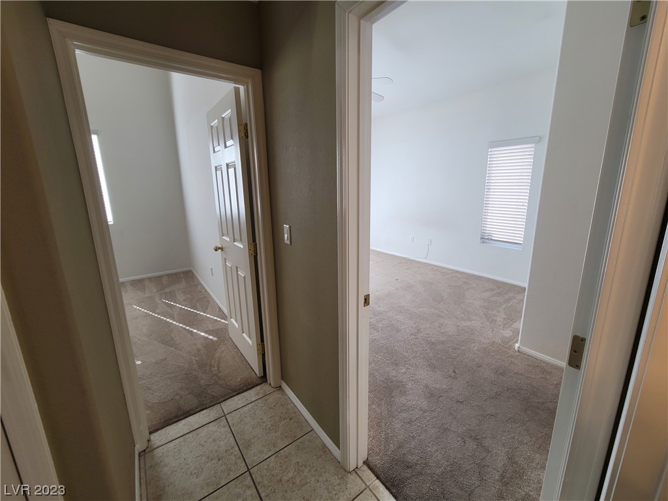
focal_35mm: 13
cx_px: 334
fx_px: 251
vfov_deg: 89.9
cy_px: 250
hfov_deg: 106.2
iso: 64
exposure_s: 1/60
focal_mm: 2.2
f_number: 2.2
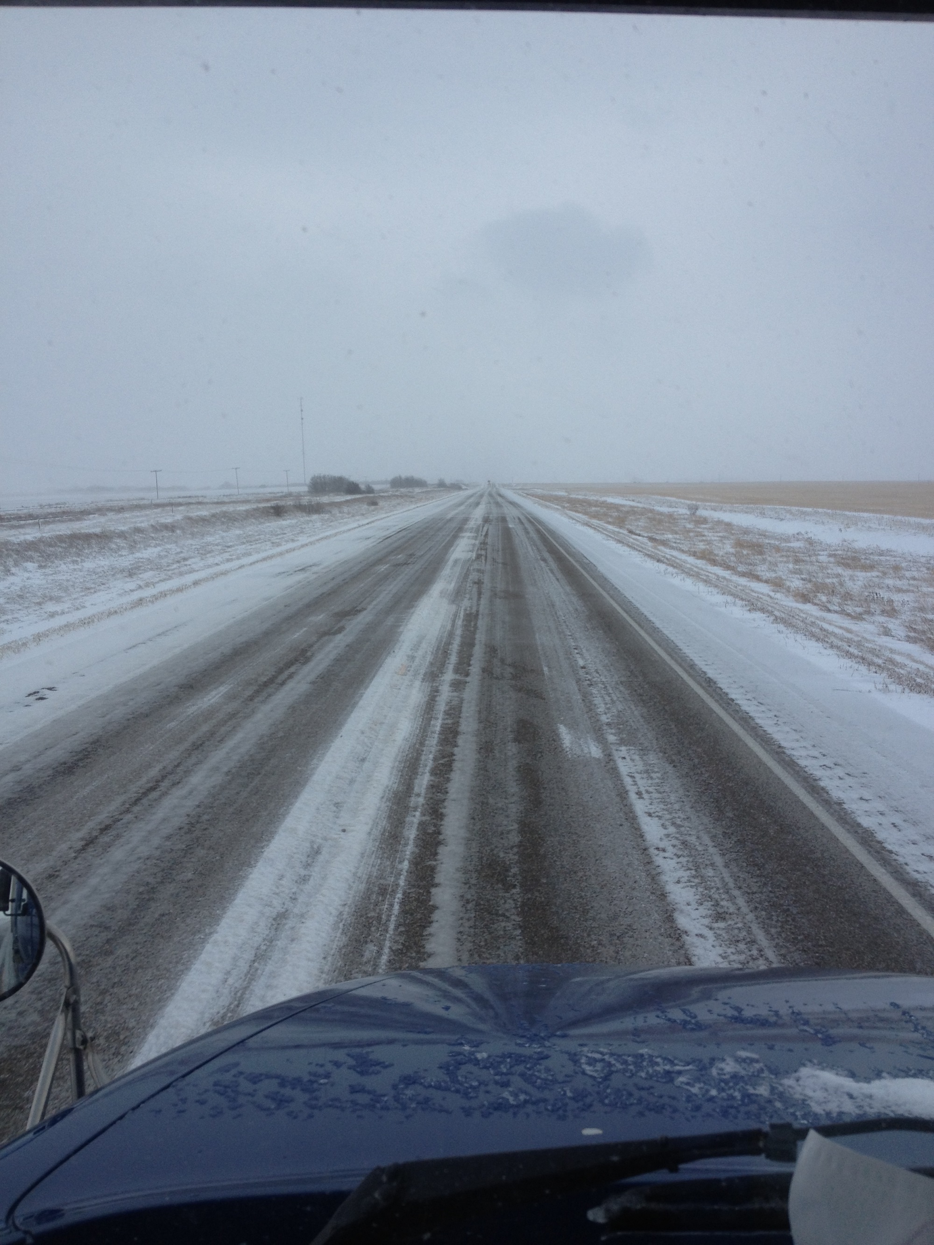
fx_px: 1259
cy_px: 622
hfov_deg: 40.7
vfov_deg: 52.6
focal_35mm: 35
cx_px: 467
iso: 50
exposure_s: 1/1227
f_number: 2.4
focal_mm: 4.28
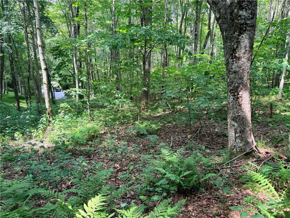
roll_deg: -1.8
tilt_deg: -16.4
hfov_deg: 71.6
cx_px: 145
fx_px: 201
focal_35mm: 24
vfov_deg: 56.8
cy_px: 109
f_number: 1.78
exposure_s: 1/121
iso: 80
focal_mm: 6.76
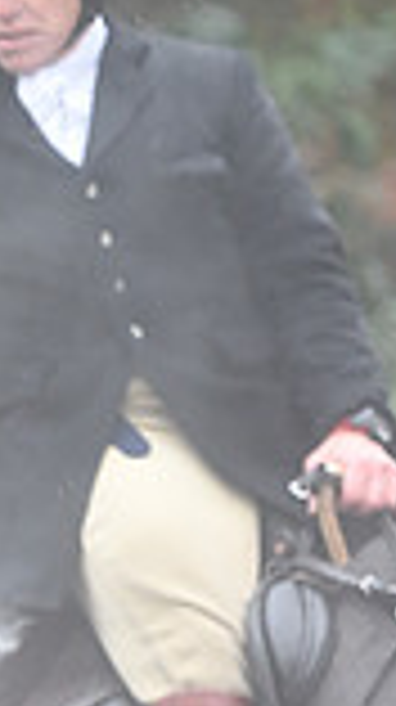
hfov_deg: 2.4
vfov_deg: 4.3
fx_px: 9396
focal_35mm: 502
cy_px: 18
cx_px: -724
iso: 2200
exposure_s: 1/800
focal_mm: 130
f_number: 3.5
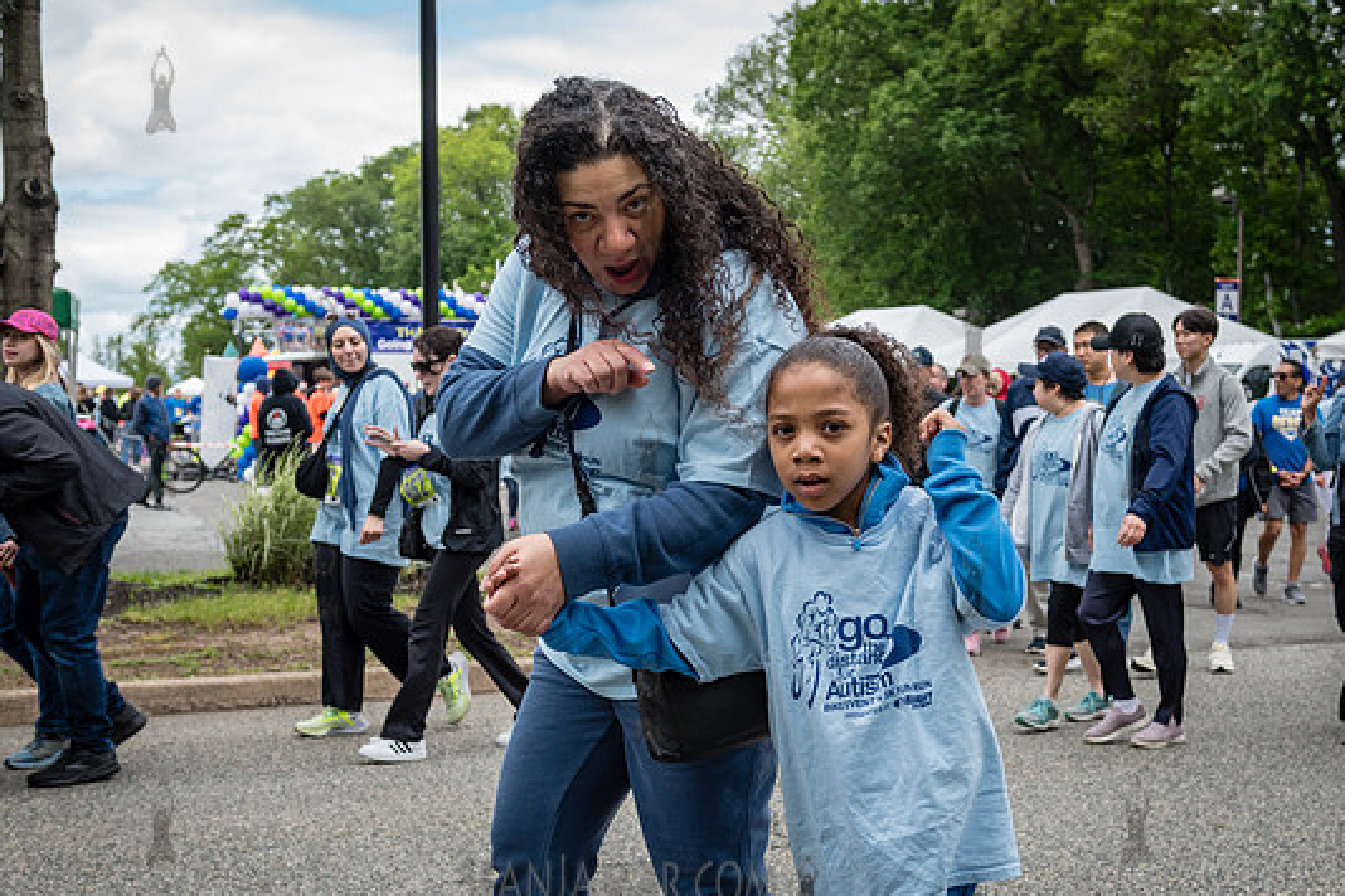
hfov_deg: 39.5
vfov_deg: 26.9
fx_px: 1868
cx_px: 796
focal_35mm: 50
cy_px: 540
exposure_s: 1/1000
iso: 400
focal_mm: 36
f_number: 4
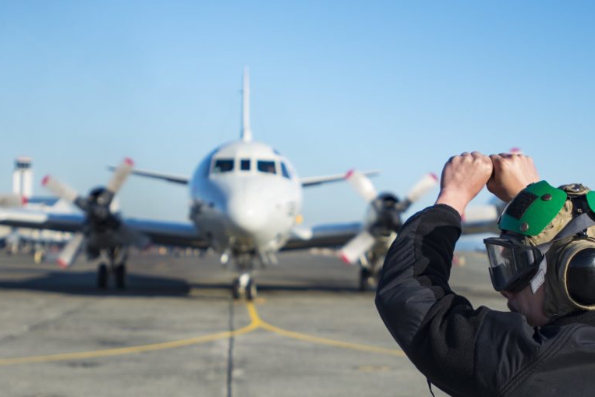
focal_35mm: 47
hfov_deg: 41.8
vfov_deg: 28.6
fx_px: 777
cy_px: 242
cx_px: 346
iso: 50
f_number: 3.2
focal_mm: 35
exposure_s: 1/1000
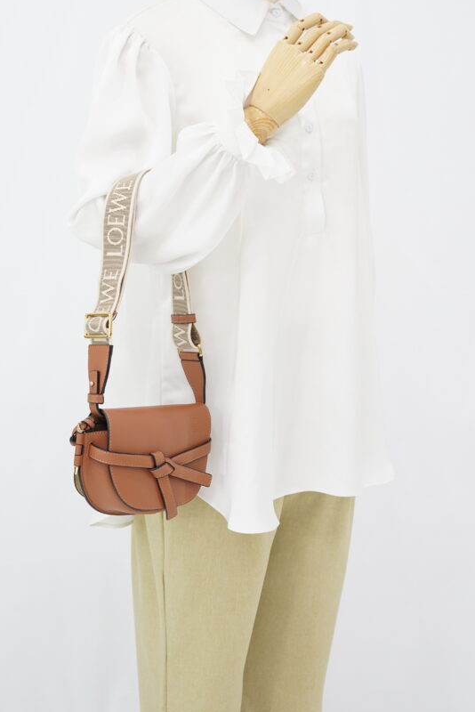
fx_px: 1265
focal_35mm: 64
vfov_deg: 31.3
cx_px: 232
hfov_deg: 21.3
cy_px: 274
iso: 640
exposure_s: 1/8
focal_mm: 50
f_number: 6.3
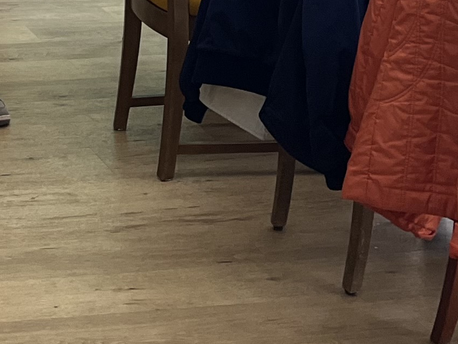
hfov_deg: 15.0
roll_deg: -0.9
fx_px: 1641
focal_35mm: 124
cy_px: -356
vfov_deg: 10.9
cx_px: -166
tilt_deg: -2.9
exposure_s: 1/121
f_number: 1.6
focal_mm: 5.1
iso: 125
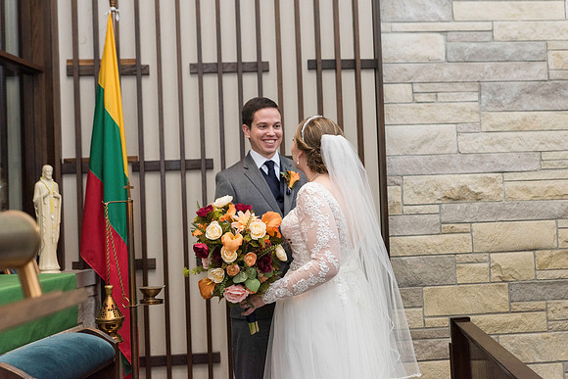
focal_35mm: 48
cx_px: 284
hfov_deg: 41.1
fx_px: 757
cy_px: 190
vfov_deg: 28.1
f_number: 4.5
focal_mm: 48
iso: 1250
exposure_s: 1/160
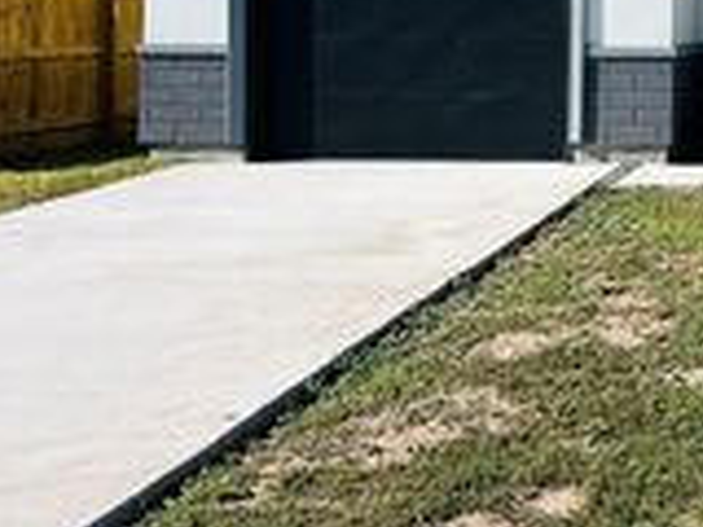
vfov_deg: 17.7
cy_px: -15
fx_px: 1645
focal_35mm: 81
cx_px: 980
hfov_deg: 21.2
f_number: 1.5
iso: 50
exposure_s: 1/6579
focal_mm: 5.7
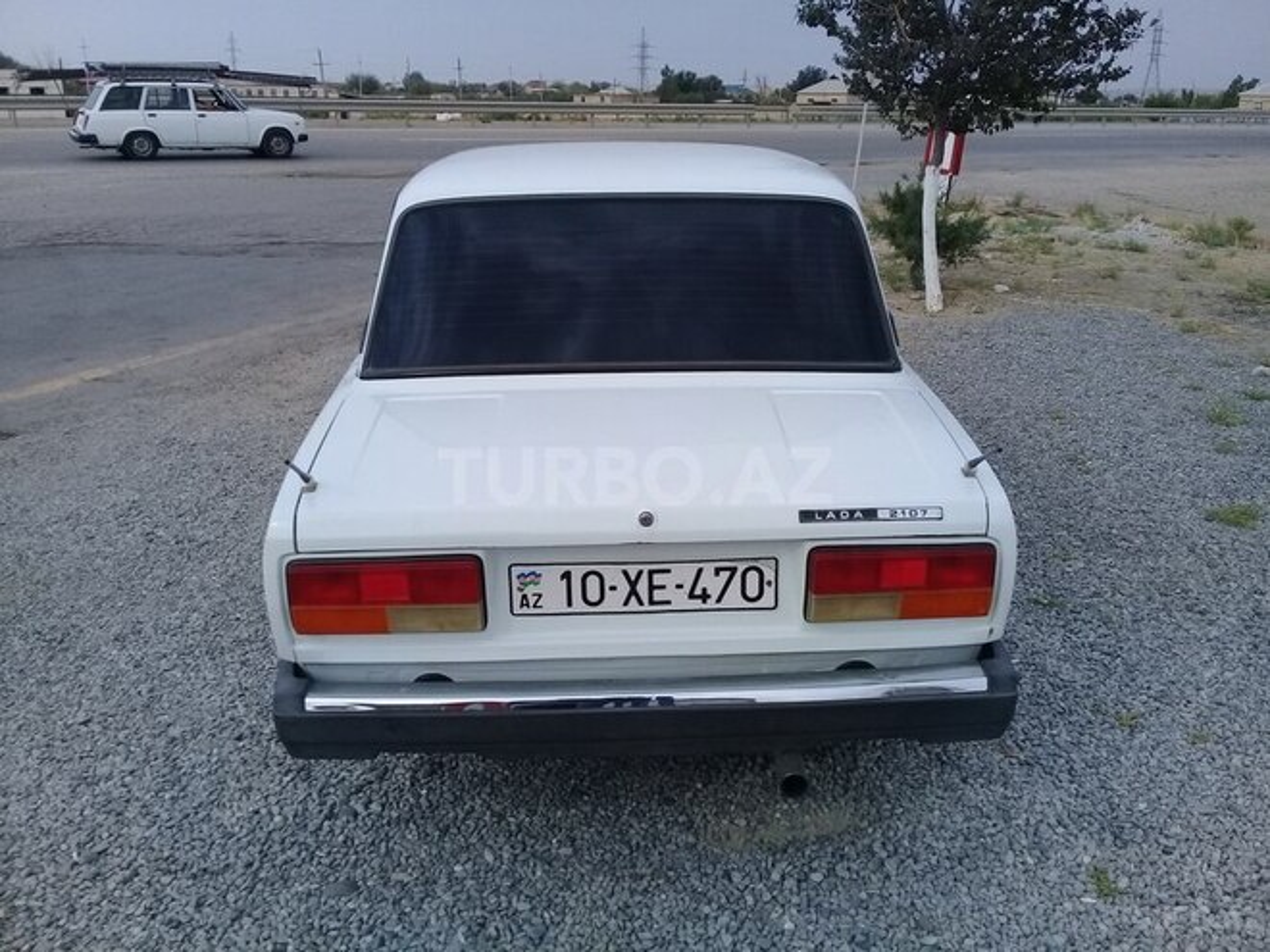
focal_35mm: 31
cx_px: 635
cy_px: 476
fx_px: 1137
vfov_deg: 45.4
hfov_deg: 58.4
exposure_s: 1/1715
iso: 50
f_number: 2.2
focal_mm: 3.3
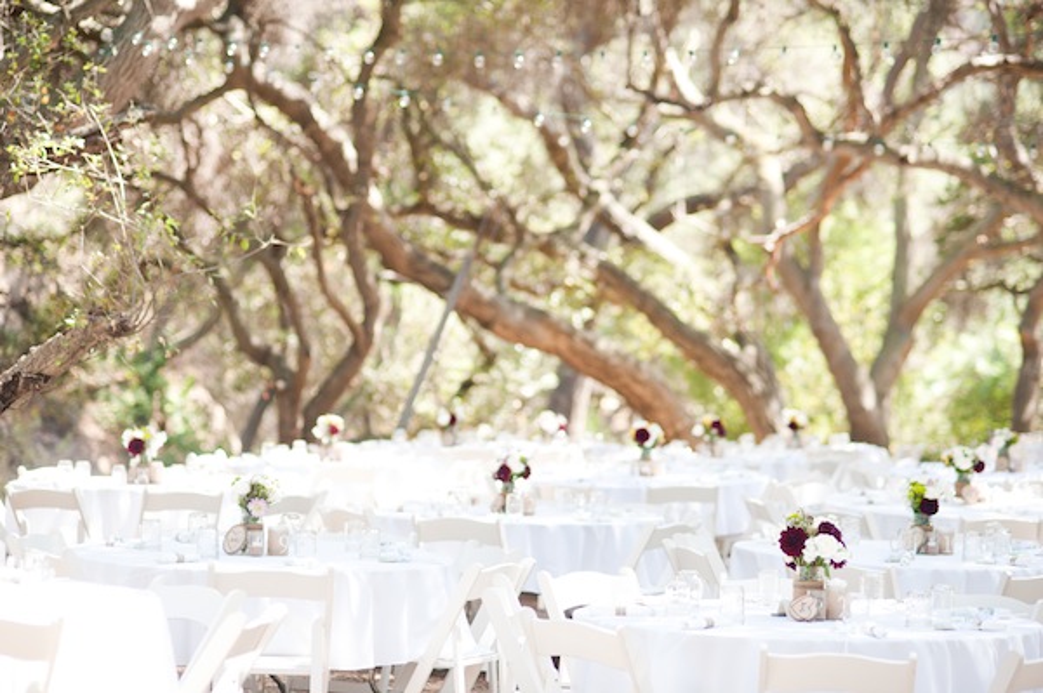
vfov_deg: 16.0
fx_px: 2461
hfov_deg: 23.9
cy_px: 346
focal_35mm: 85
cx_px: 522
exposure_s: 1/800
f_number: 2.8
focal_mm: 85
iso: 320
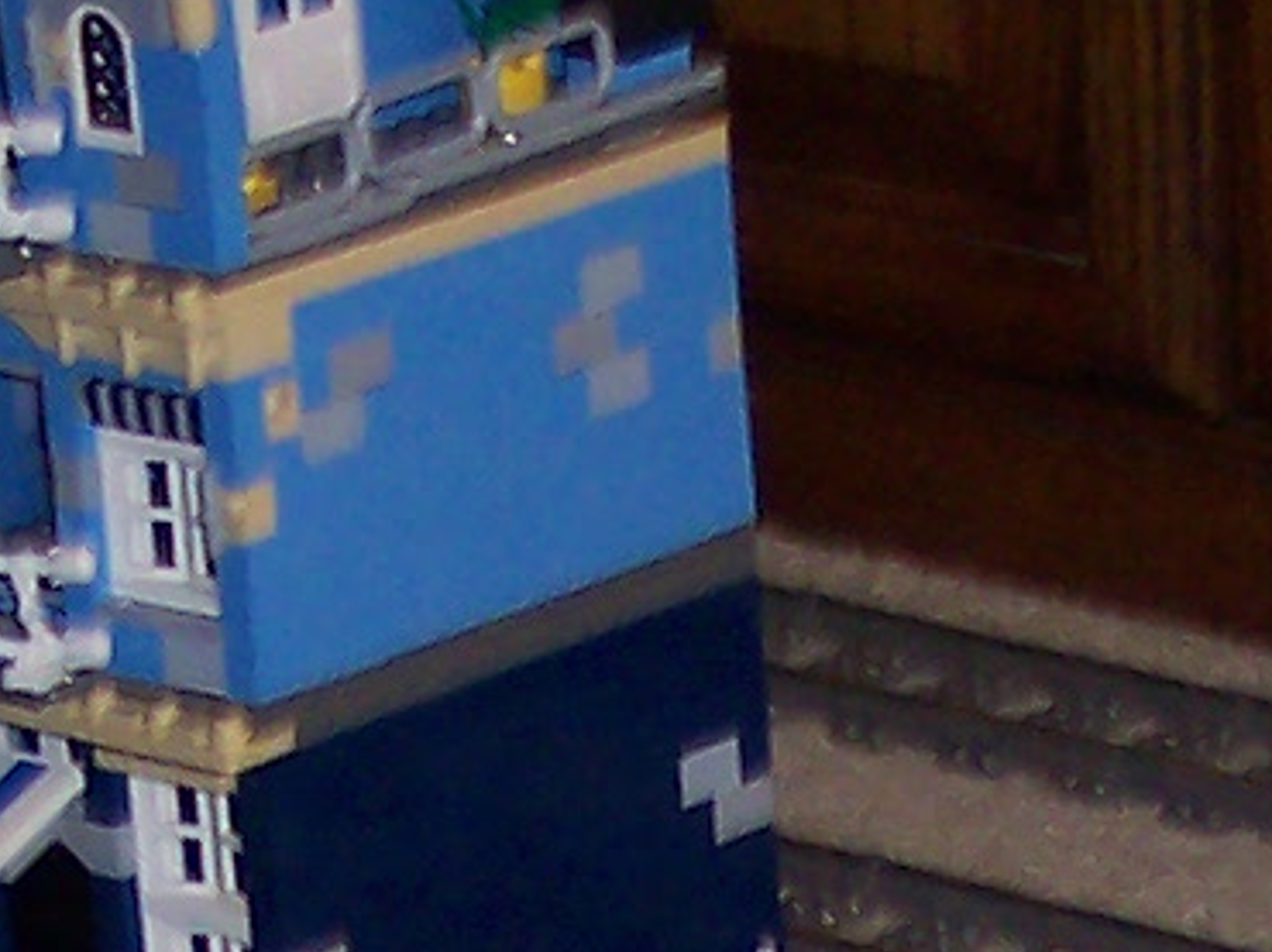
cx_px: 1083
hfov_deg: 7.5
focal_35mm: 265
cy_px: 2382
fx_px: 9731
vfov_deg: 5.4
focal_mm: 8
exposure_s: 1/30
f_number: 2.8
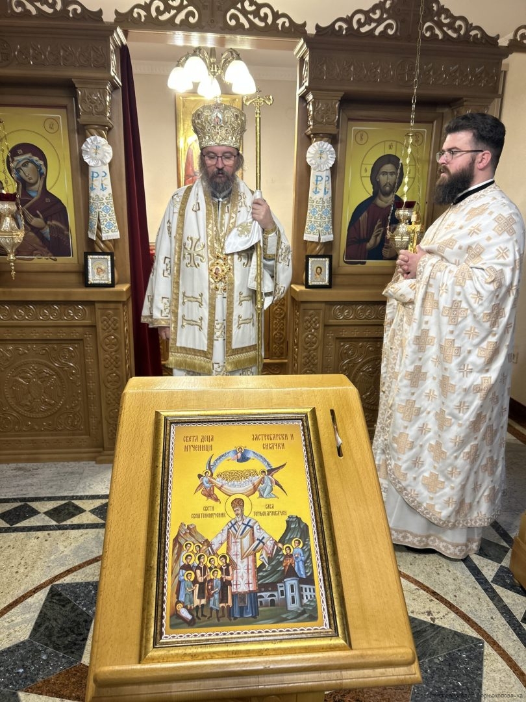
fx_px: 527
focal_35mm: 26
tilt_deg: -14.7
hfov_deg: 53.1
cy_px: 351
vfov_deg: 67.3
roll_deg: -1.2
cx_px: 263
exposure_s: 1/50
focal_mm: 5.7
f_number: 1.5
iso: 100
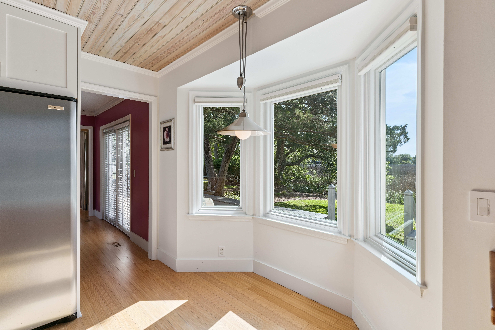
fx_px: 234
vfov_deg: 70.5
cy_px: 165
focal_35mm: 17
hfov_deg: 93.3
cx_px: 248
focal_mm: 17
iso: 250
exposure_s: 1/100
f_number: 8
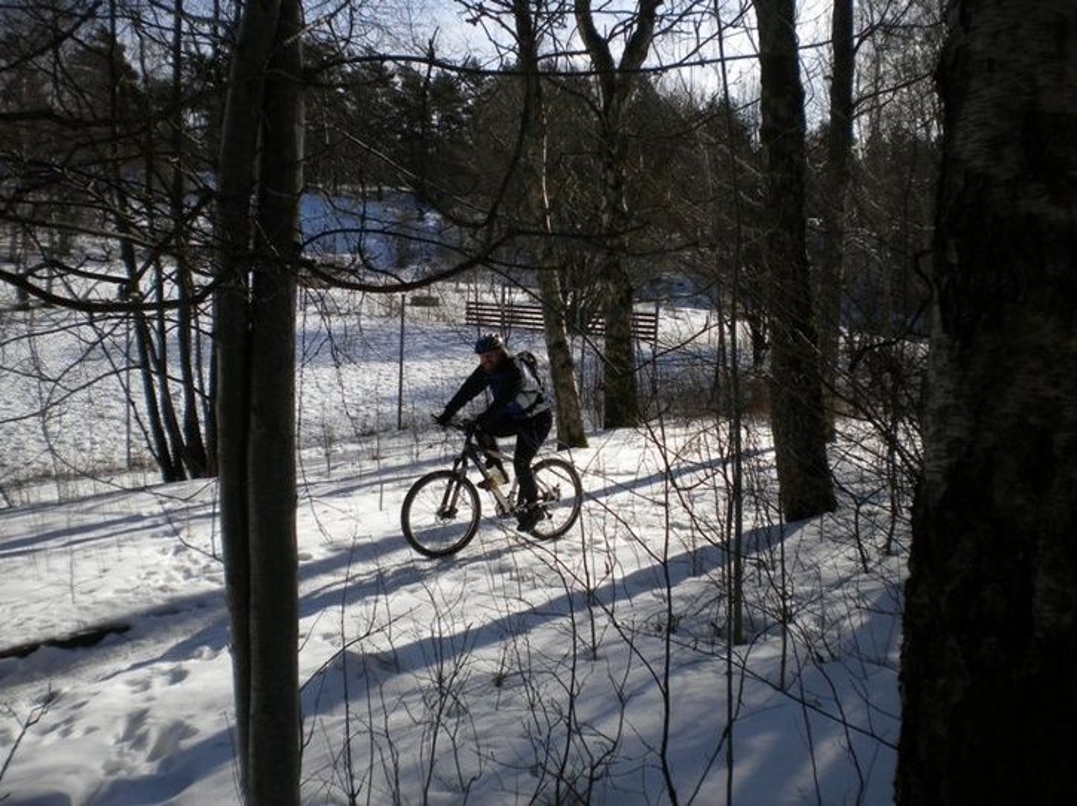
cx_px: 538
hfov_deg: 52.6
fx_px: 1088
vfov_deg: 40.7
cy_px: 403
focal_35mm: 35
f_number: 4.6
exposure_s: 1/864
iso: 80
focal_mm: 6.3
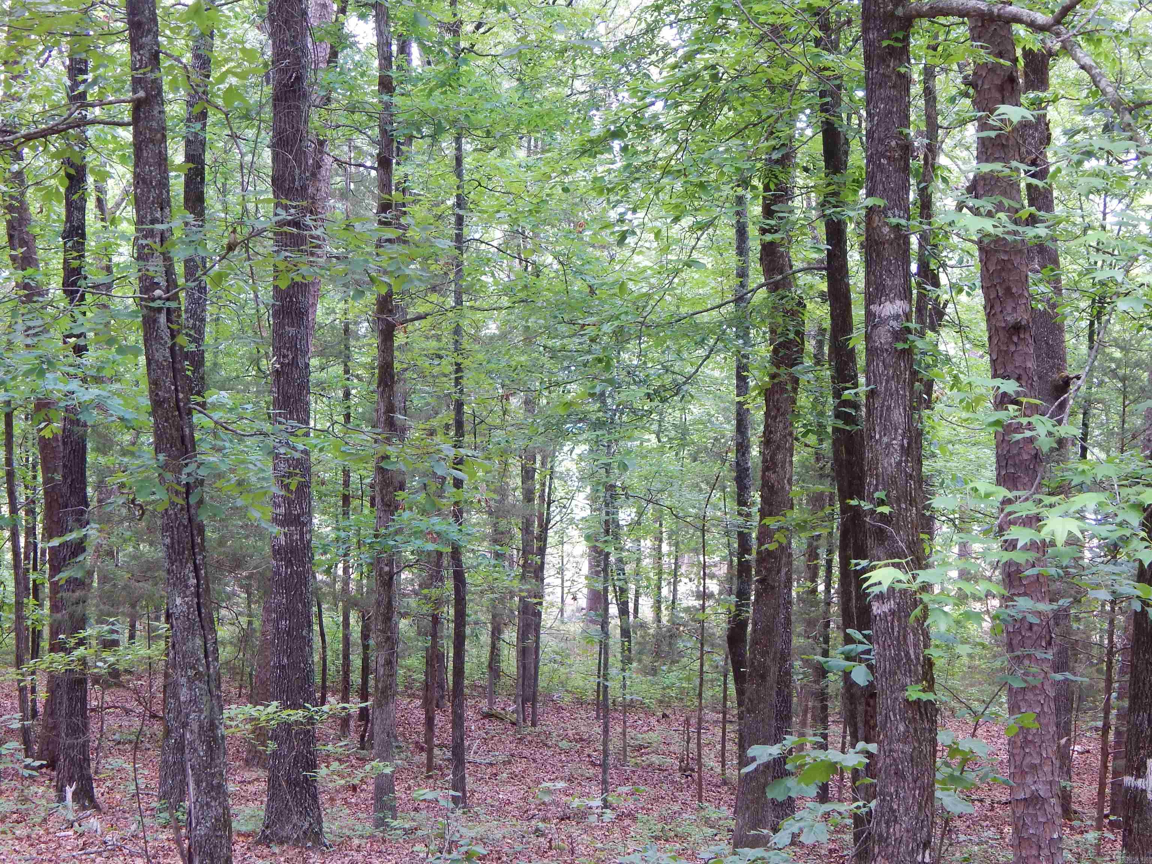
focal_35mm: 75
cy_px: 432
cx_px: 576
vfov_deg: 19.6
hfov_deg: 26.0
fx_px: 2496
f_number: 4.2
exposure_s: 1/30
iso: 140
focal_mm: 13.5
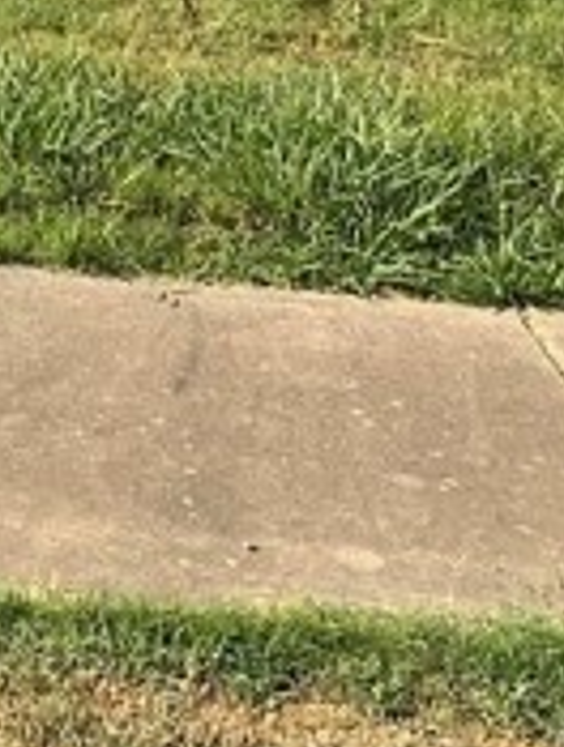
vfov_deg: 14.1
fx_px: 2749
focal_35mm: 127
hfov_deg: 11.3
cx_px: -244
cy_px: -487
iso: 16
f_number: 1.8
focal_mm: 3
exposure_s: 1/2058
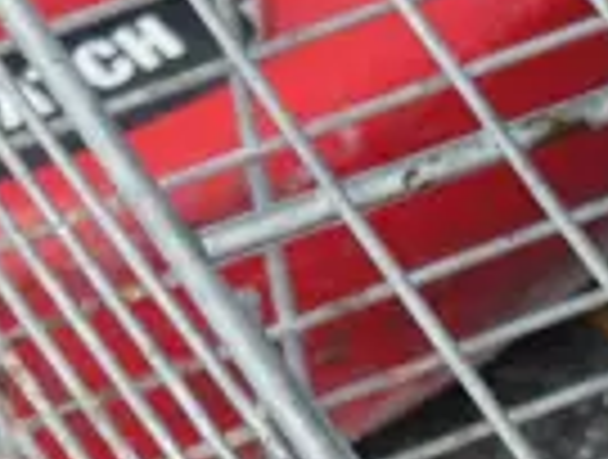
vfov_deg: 3.9
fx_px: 6657
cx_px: 1901
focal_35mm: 378
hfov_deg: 4.9
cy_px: 799
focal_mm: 25
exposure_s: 1/60
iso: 250
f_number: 5.3
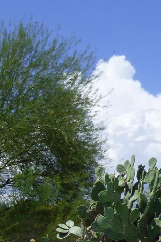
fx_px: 557
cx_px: -136
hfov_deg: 14.3
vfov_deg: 22.5
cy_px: 294
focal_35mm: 83
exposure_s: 1/2000
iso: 100
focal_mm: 3.58
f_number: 3.2
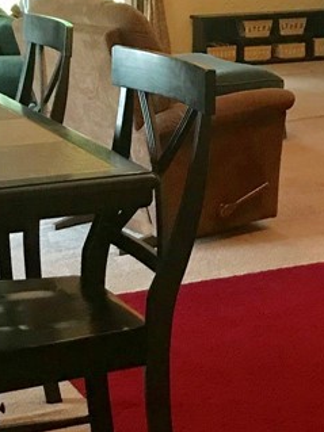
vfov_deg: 20.9
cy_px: -22
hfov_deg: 16.4
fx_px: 1124
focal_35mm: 90
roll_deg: +0.9
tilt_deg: -2.4
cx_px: 224
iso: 100
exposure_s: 1/7
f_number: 1.8
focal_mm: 3.99
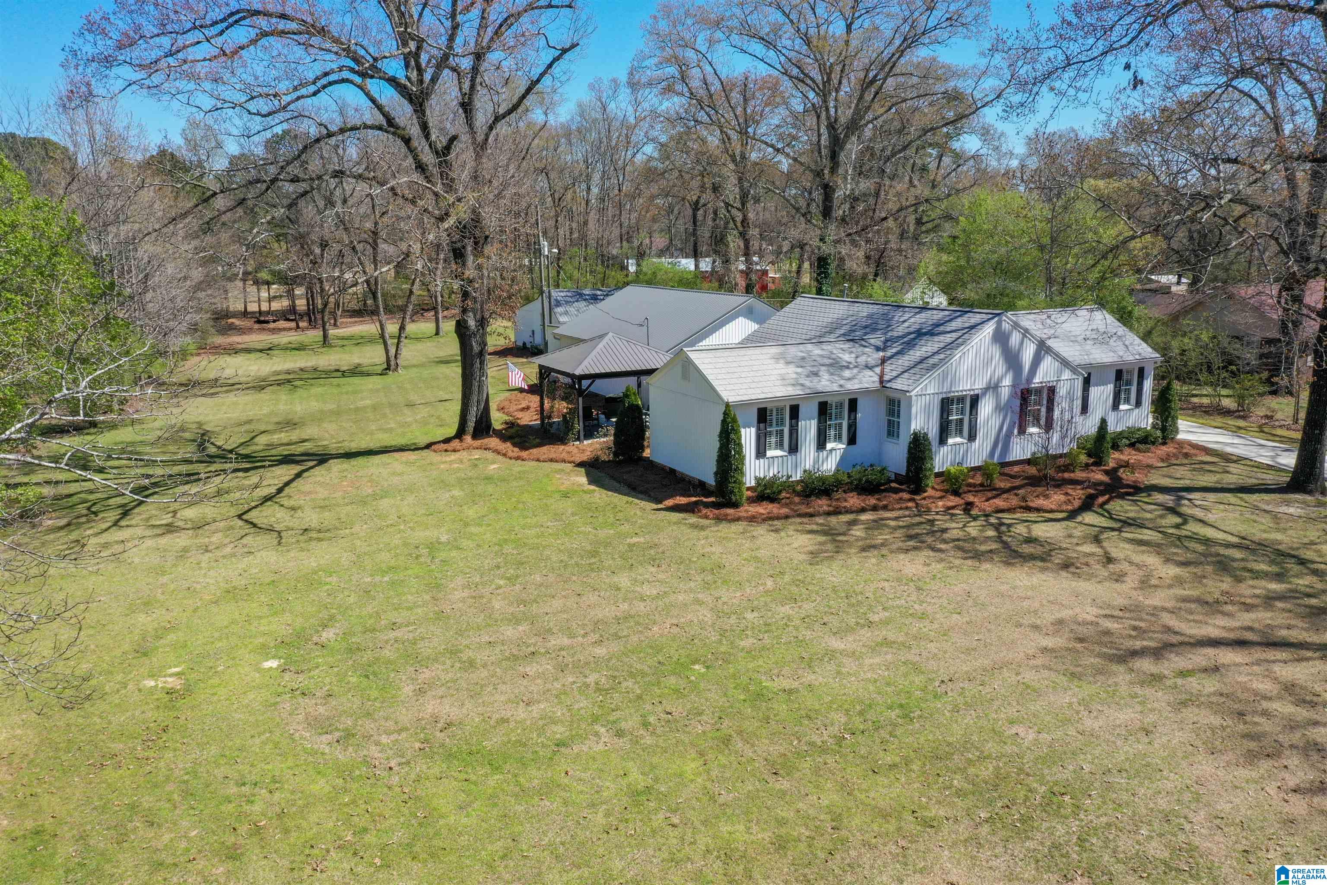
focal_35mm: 28
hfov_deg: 65.5
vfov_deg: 46.4
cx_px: 664
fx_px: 1032
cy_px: 442
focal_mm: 10.26
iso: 100
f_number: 10
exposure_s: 1/100
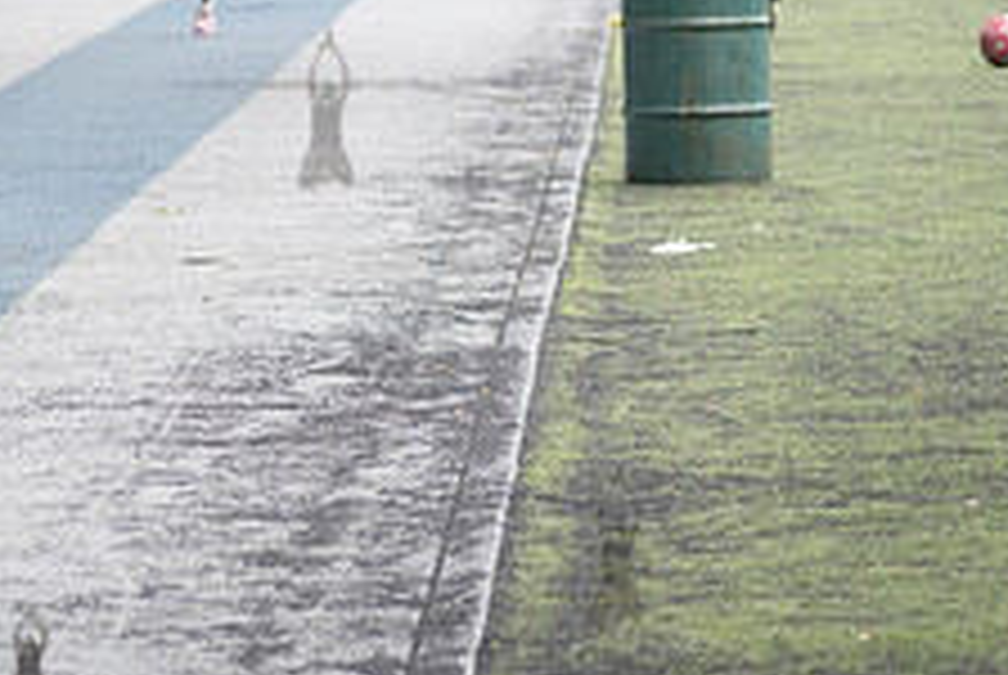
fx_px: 9056
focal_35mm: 323
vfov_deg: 4.3
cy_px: -110
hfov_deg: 6.3
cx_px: -256
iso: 400
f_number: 4
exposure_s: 1/1000
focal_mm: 125
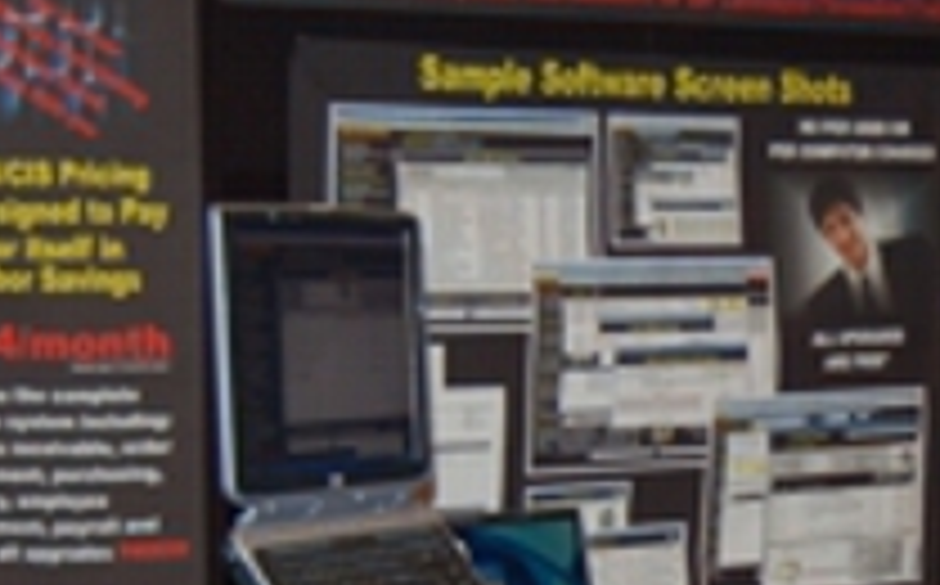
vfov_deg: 10.6
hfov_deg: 16.6
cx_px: 958
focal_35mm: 123
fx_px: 3147
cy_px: 506
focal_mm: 28
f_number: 4.2
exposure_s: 1/60
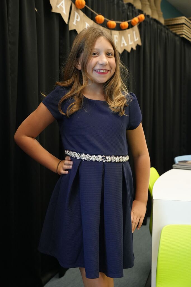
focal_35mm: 40
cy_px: 144
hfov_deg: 33.4
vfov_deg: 48.5
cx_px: 96
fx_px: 318
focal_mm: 40
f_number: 4
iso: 5000
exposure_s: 1/160
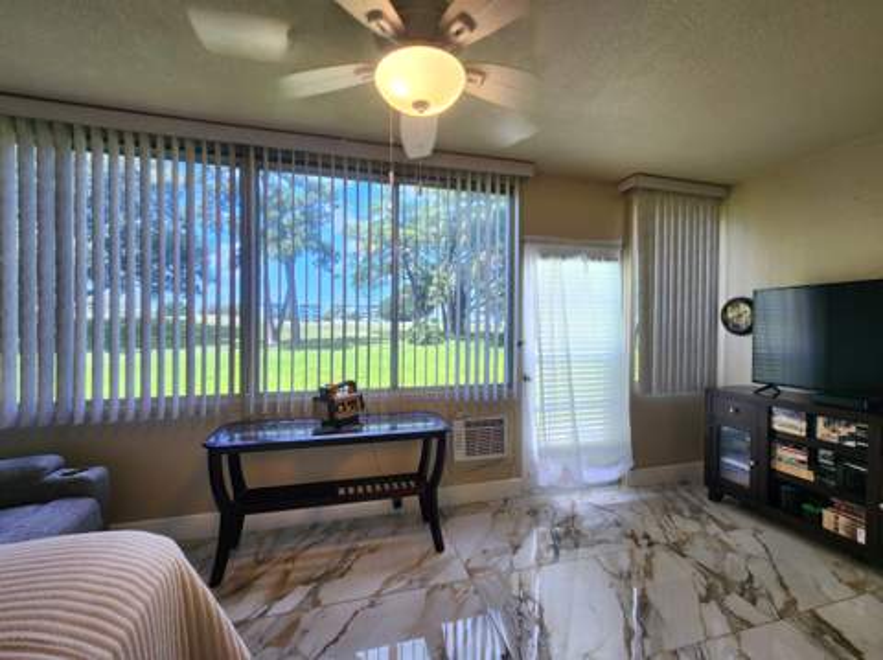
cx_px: 442
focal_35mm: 13
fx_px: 331
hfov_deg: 106.2
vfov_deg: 89.8
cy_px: 330
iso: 64
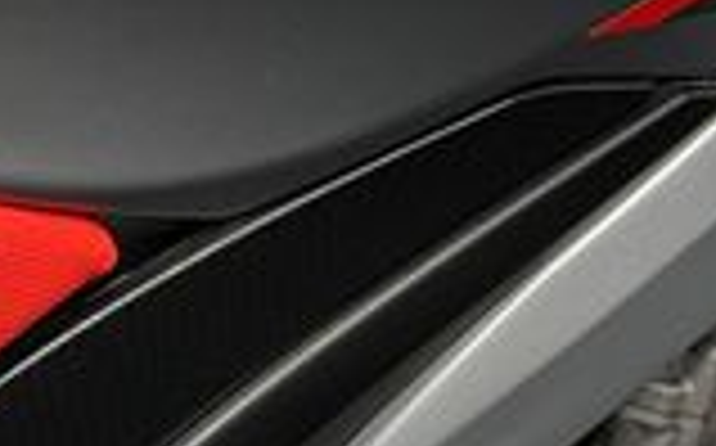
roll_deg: -1.3
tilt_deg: -25.5
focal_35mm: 111
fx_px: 2164
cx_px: 194
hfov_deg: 18.7
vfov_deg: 10.5
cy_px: -518
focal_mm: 5.1
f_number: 1.6
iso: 80
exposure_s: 1/50
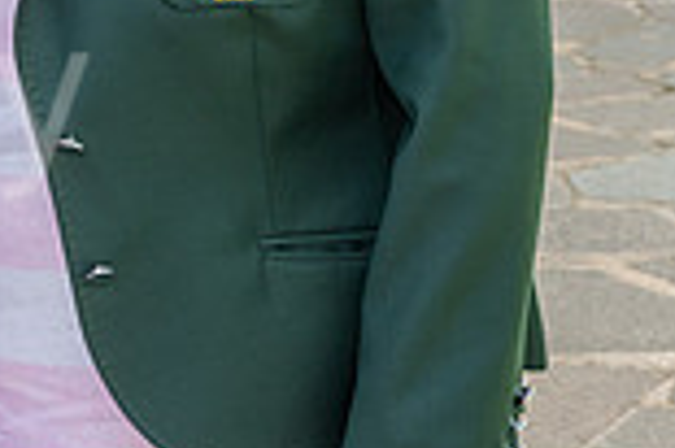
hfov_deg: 11.6
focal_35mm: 169
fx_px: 3165
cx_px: -389
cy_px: -220
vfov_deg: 7.9
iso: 400
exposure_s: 1/125
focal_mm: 40
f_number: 7.1
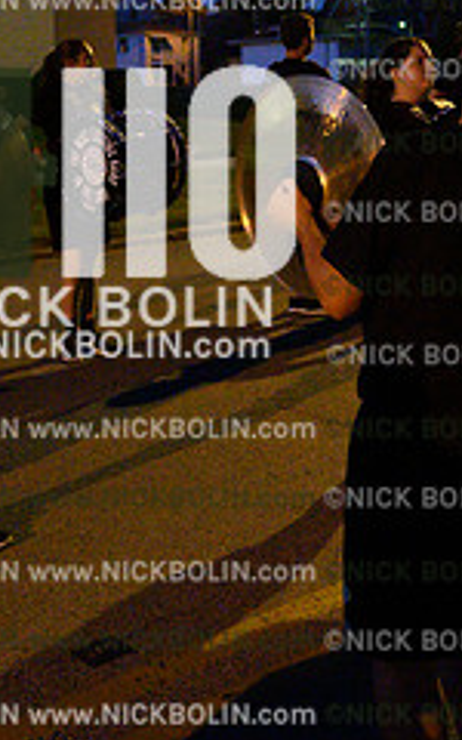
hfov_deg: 21.7
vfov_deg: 34.0
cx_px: 77
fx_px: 1189
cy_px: 213
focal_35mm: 59
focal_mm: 24
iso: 32000
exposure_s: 1/250
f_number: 4
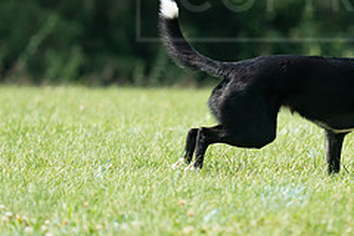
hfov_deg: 2.6
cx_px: 277
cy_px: 18
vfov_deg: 1.7
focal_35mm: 789
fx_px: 7758
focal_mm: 326
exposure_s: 1/4000
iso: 2000
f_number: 6.3
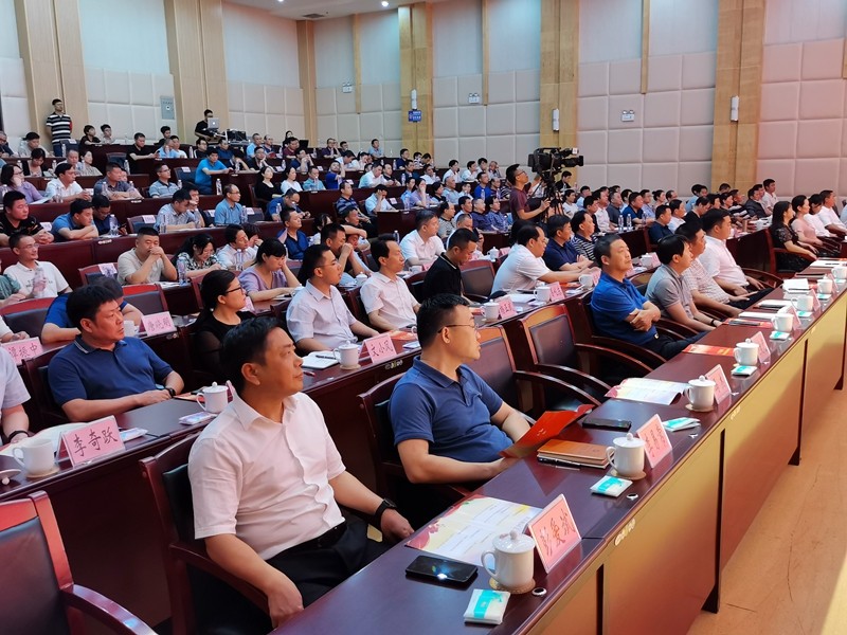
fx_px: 807
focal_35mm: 33
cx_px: 424
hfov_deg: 55.4
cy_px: 318
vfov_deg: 42.9
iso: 160
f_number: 1.8
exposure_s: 1/50
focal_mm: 5.58
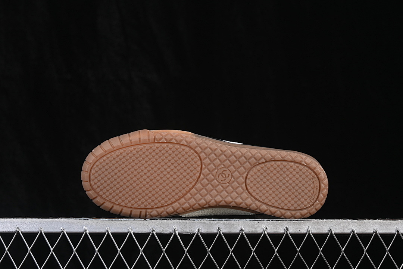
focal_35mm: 75
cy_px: 134
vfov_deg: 18.2
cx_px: 202
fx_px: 840
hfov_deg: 27.0
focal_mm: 50
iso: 160
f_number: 7.1
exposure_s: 1/80
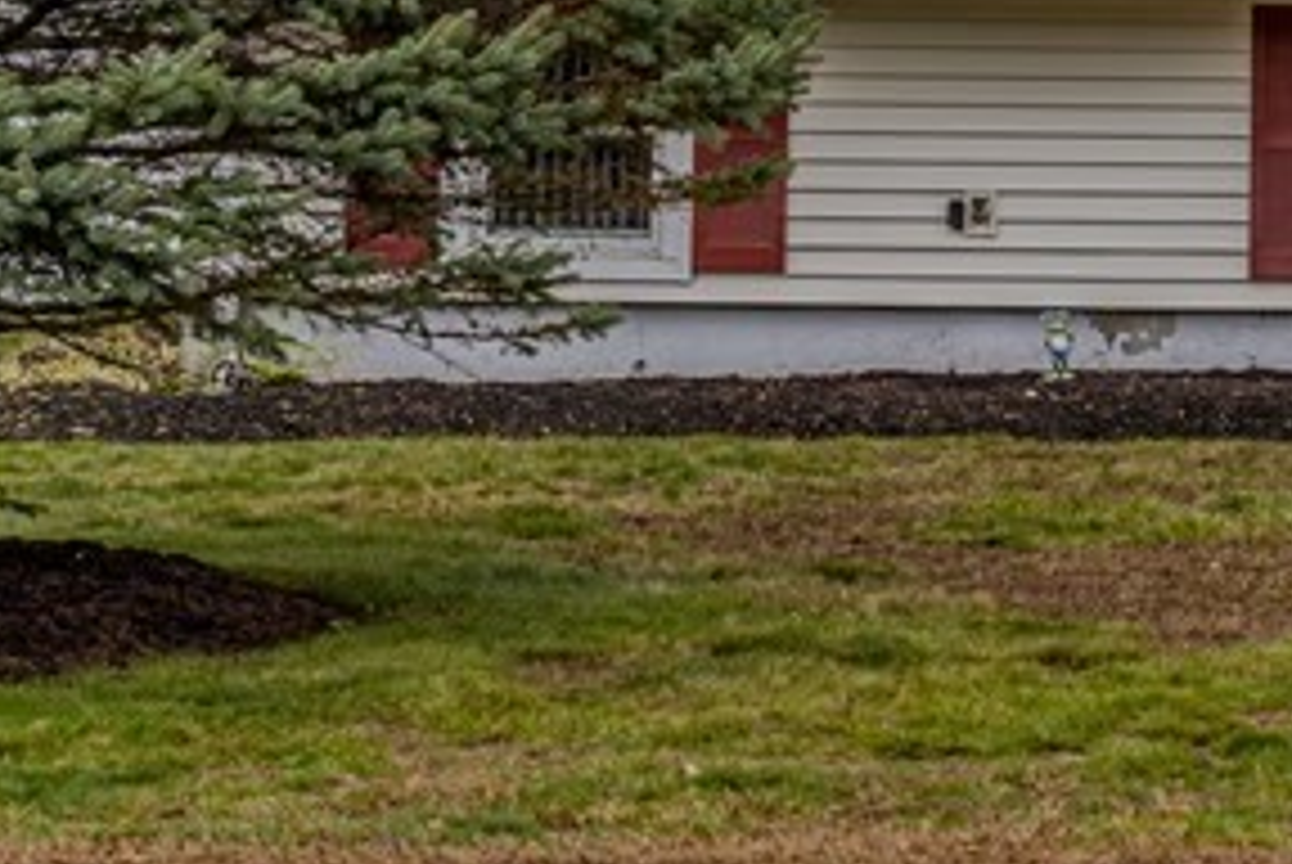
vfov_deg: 8.0
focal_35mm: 171
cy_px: -216
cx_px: 1904
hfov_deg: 11.5
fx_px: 6143
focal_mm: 48
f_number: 8
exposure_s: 1/250
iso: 200
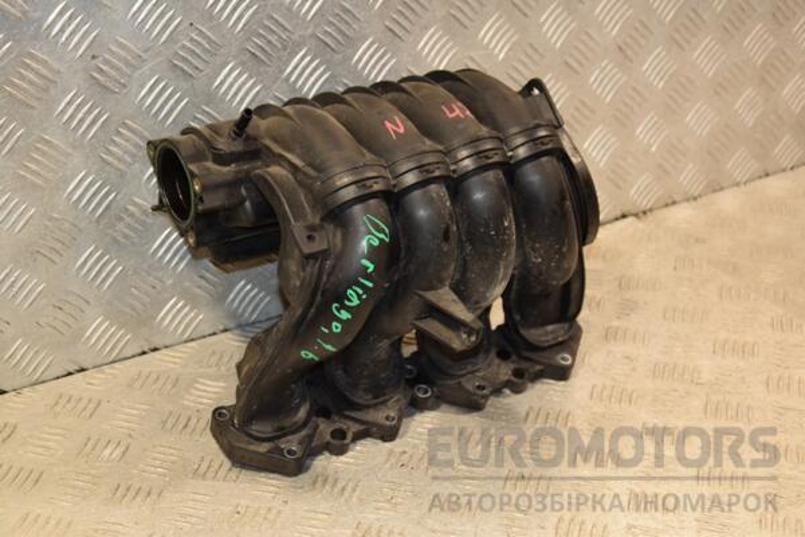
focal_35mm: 63
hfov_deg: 31.9
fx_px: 1409
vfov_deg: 21.6
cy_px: 268
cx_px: 402
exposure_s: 1/125
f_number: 4.8
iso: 800
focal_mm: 42
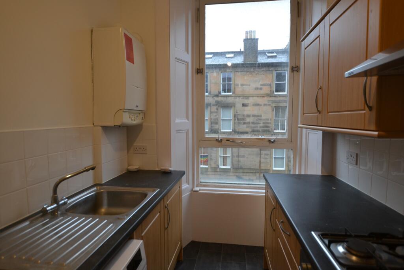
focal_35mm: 20
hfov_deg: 85.4
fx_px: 219
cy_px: 135
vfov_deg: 63.2
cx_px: 202
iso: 450
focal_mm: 13
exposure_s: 1/60
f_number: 3.5
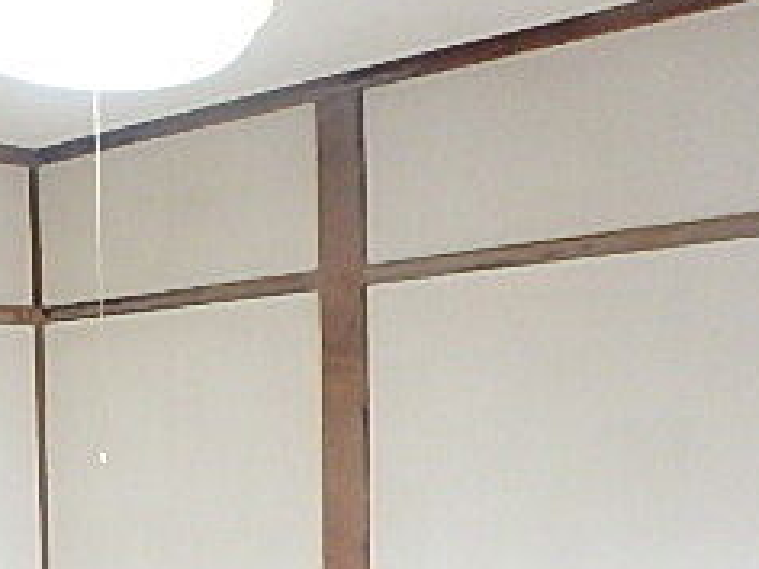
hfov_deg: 28.1
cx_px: -222
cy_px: 572
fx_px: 1250
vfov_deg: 24.5
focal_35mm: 57
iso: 800
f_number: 3.5
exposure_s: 1/20
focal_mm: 3.7
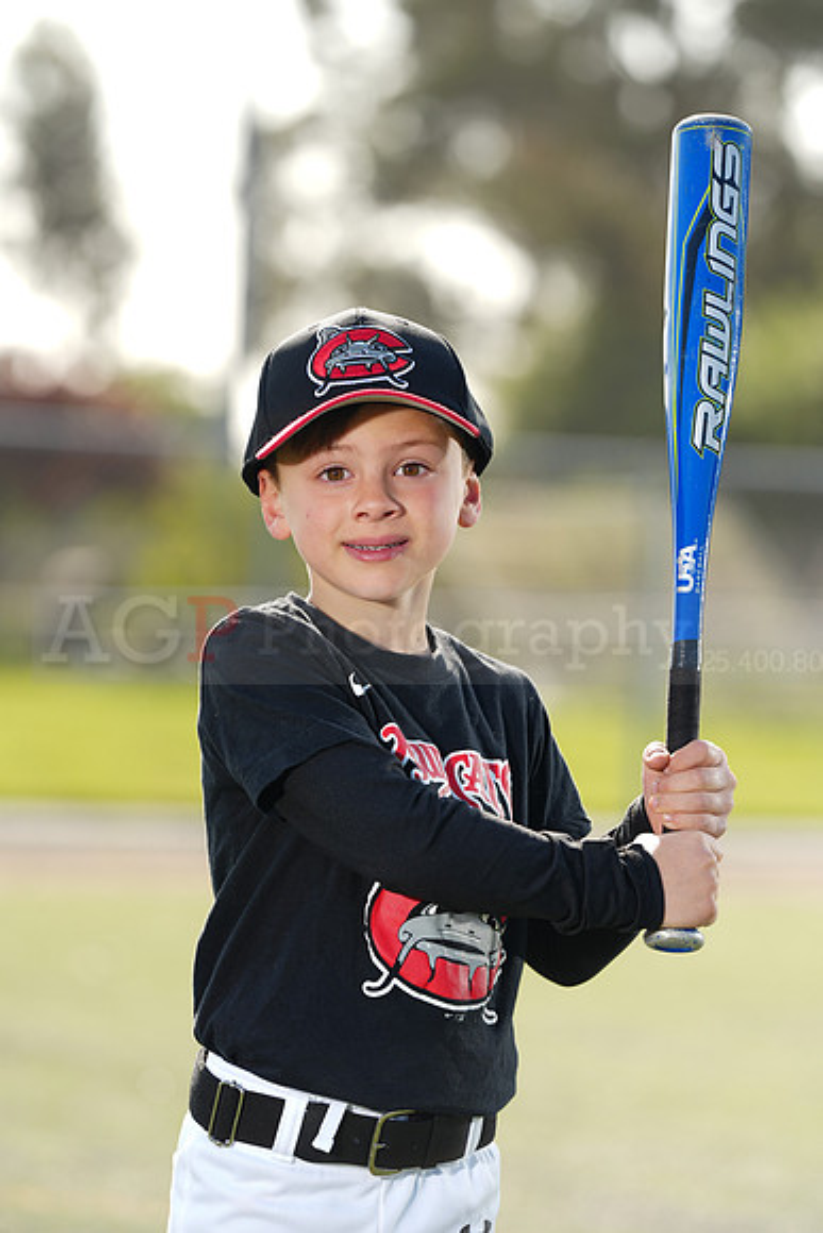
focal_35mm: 178
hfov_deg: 7.7
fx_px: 6100
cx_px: 412
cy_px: 616
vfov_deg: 11.5
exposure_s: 1/250
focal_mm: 178
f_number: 4.5
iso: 64
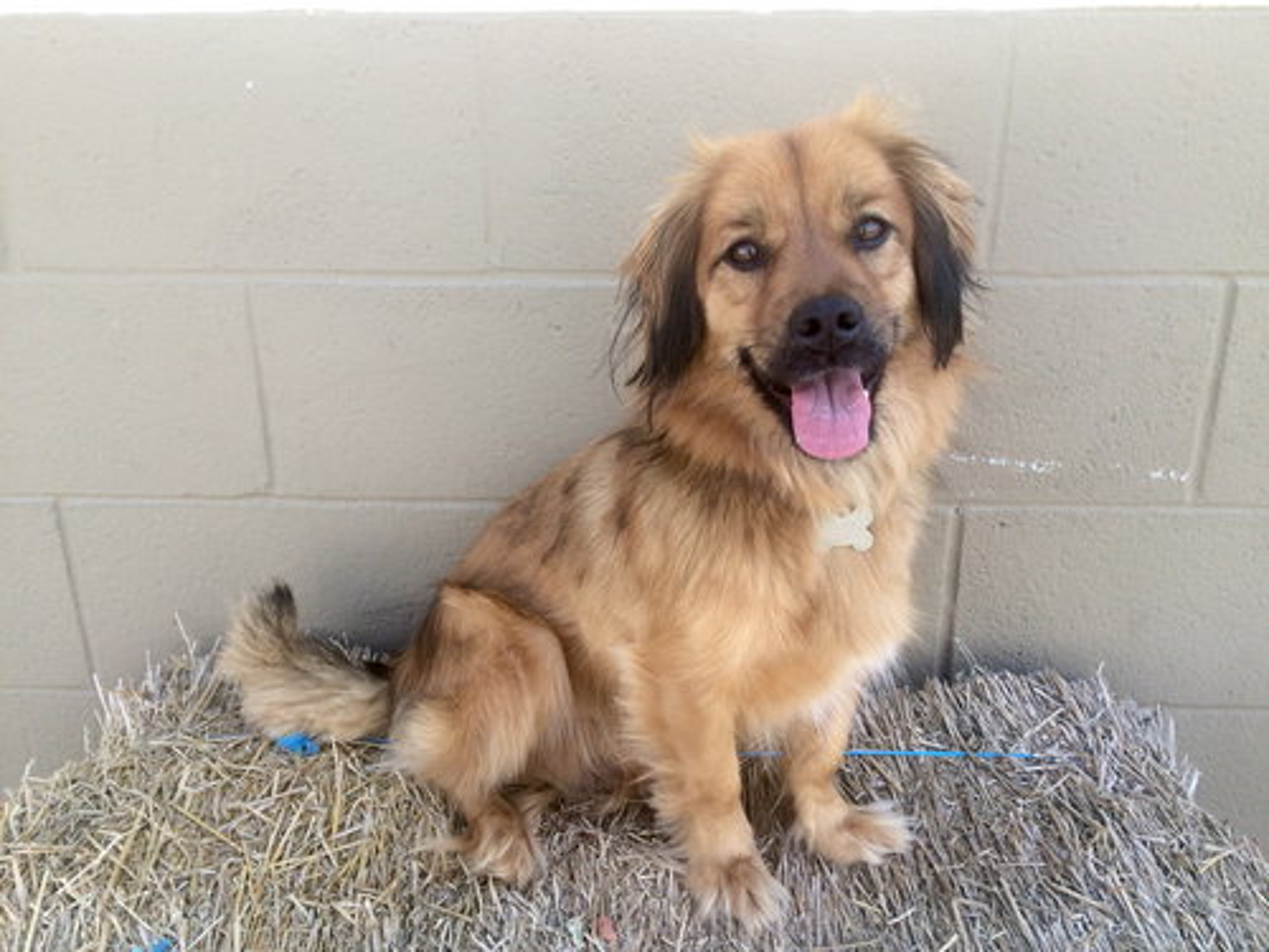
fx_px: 1063
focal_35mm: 29
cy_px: 476
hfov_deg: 61.7
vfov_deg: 48.2
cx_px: 634
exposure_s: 1/483
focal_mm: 4.15
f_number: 2.2
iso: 32
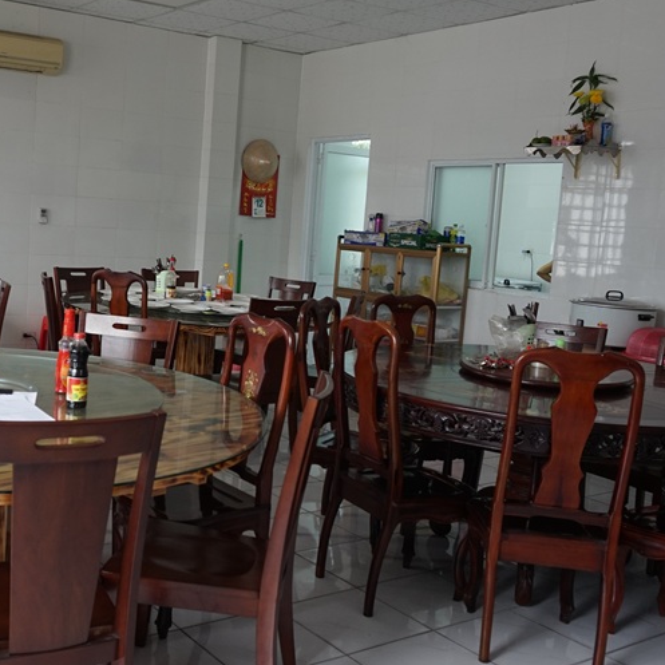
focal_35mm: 41
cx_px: 203
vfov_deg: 40.9
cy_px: 320
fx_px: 891
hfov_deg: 40.2
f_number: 4
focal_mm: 16
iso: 250
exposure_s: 1/60
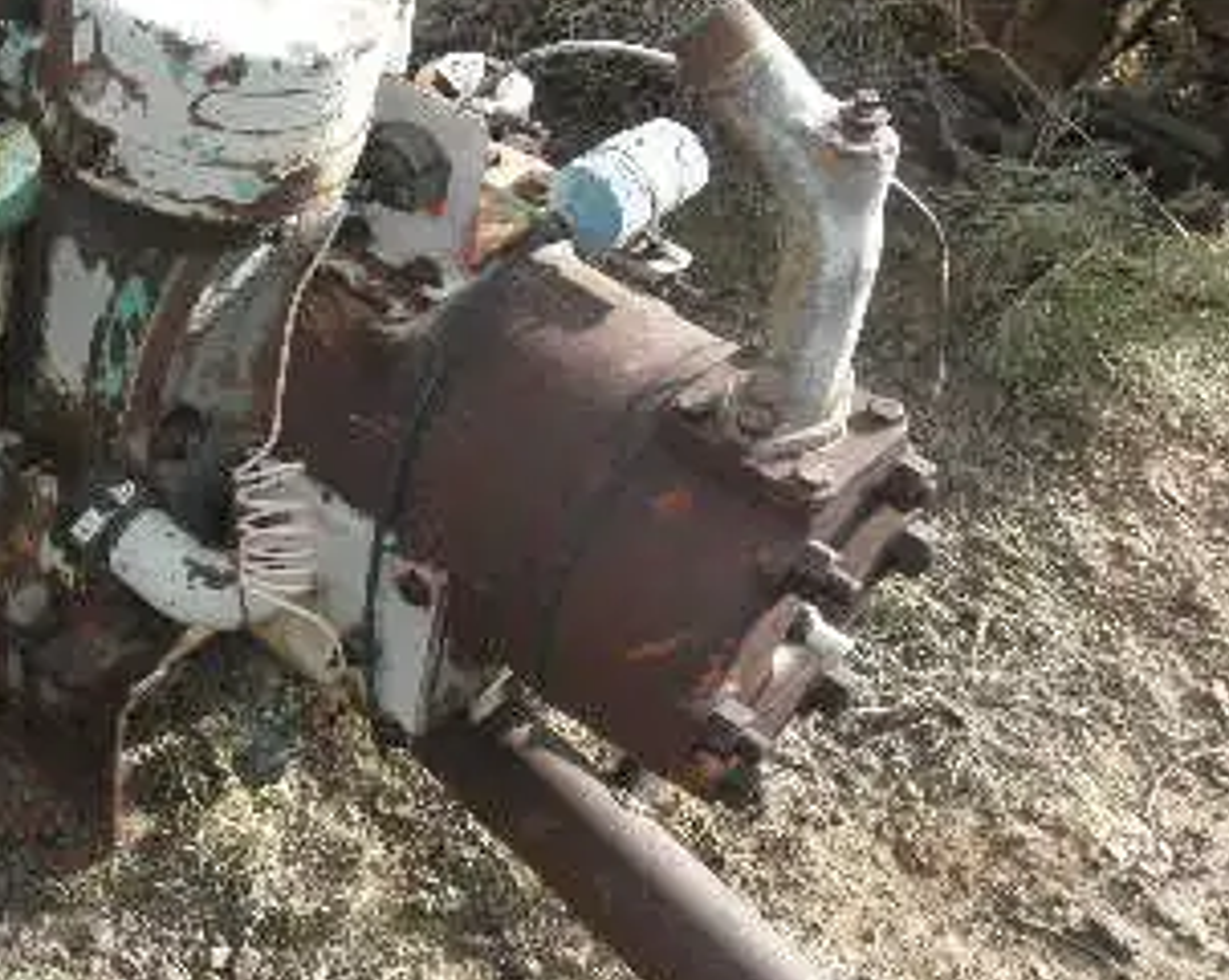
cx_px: -8
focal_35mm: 58
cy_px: 216
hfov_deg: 30.2
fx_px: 2108
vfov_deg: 25.8
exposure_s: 1/250
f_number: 3
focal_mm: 5
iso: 64
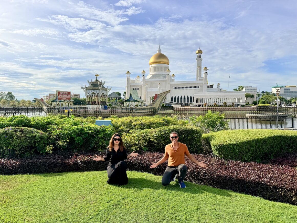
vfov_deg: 56.8
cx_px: 148
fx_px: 206
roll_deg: +0.3
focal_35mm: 24
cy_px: 112
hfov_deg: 71.6
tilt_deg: -2.0
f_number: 1.78
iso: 80
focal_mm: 6.76
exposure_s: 1/4673
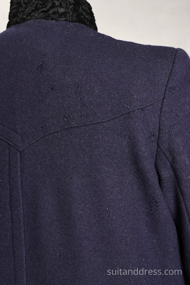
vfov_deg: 41.1
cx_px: 95
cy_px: 142
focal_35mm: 48
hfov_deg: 28.1
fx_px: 380
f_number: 7.1
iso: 320
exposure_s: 1/30
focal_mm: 32
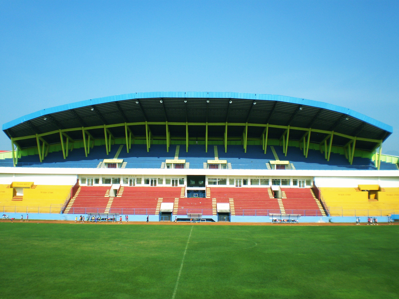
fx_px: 415
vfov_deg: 39.7
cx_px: 200
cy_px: 150
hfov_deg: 51.4
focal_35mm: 36
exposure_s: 1/800
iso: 64
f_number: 4.6
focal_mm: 6.3
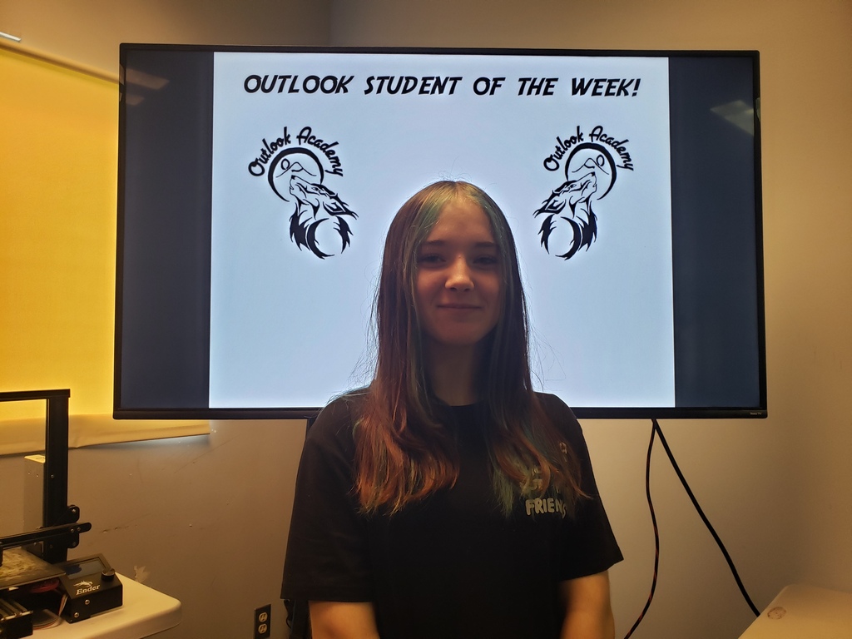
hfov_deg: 67.3
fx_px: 640
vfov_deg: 53.1
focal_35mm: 26
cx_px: 426
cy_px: 320
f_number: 2.4
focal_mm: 4.3
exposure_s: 1/60
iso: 250
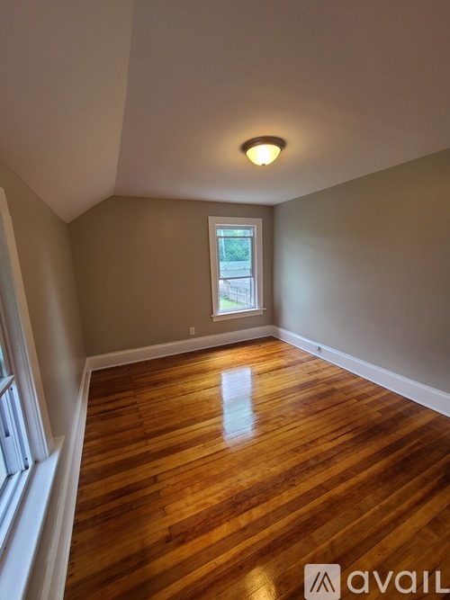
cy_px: 300
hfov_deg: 89.9
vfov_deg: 106.2
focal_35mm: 13
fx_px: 225
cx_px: 225
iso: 64
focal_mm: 2.2
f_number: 2.2
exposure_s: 1/60
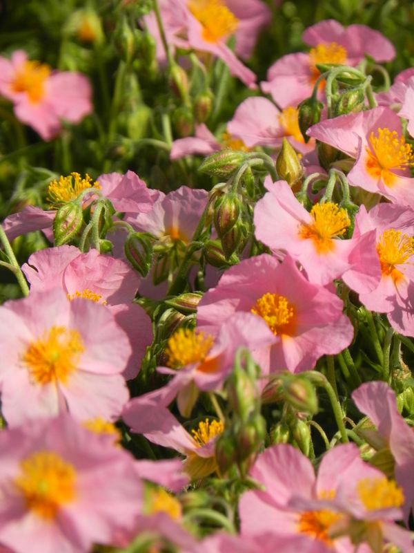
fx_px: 3381
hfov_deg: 7.0
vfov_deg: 9.3
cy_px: 276
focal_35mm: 212
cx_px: 207
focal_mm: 37.7
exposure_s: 1/2000
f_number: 4.5
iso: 174
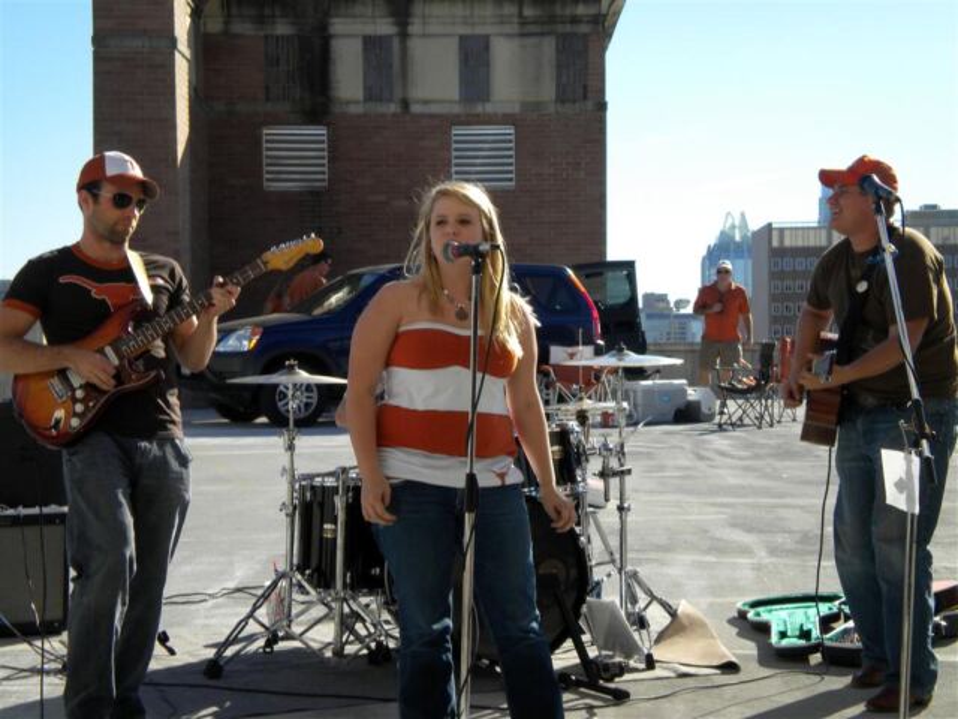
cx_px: 479
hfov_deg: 28.6
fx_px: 1882
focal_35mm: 68
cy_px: 360
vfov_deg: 21.6
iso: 100
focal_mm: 12.3
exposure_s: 1/317
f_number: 6.5
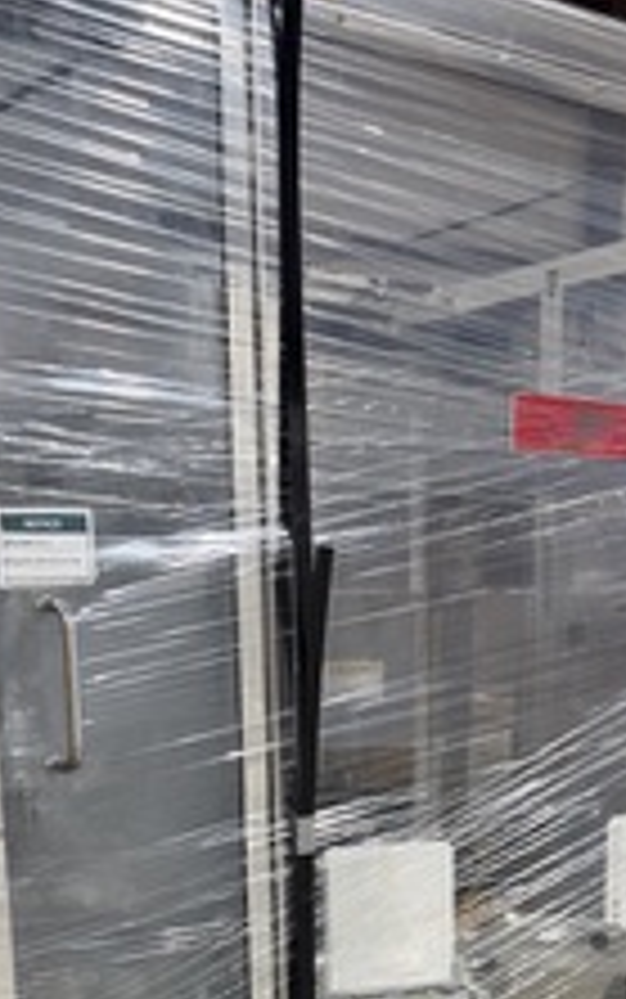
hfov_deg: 23.6
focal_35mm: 55
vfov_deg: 33.9
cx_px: 333
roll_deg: -0.5
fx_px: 1499
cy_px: 981
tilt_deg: -15.8
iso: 100
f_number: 1.78
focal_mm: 6.76
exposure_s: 1/60
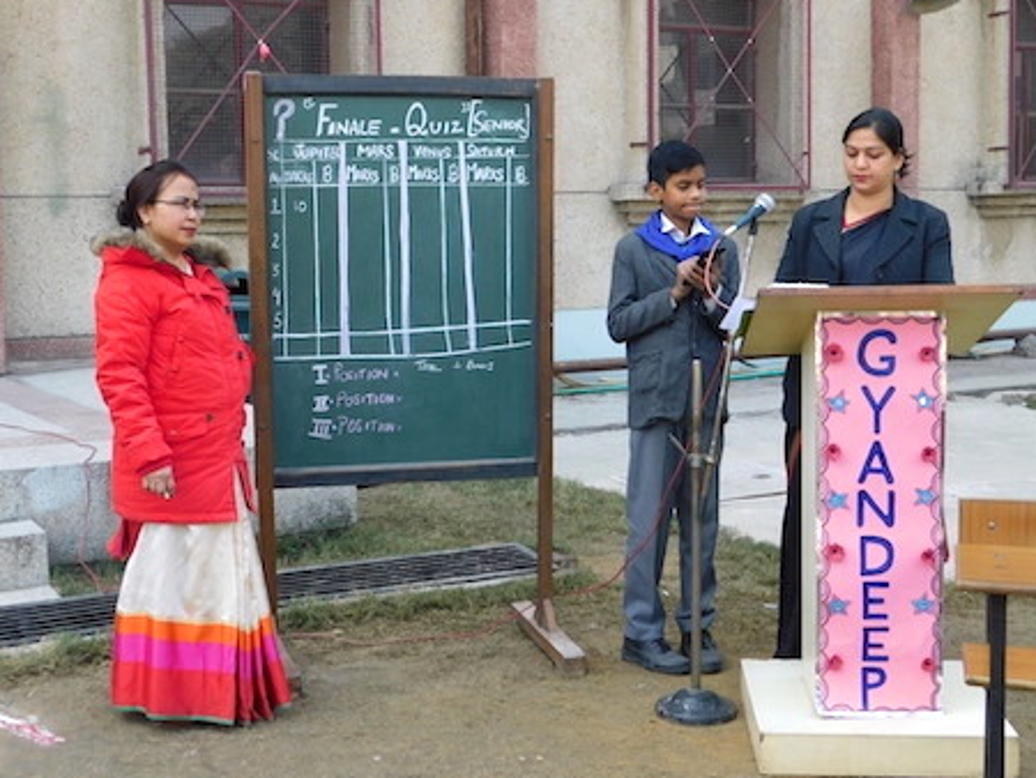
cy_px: 360
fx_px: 1497
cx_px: 483
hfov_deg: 38.2
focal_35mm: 50
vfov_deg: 29.1
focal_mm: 8
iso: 125
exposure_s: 1/200
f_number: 3.7
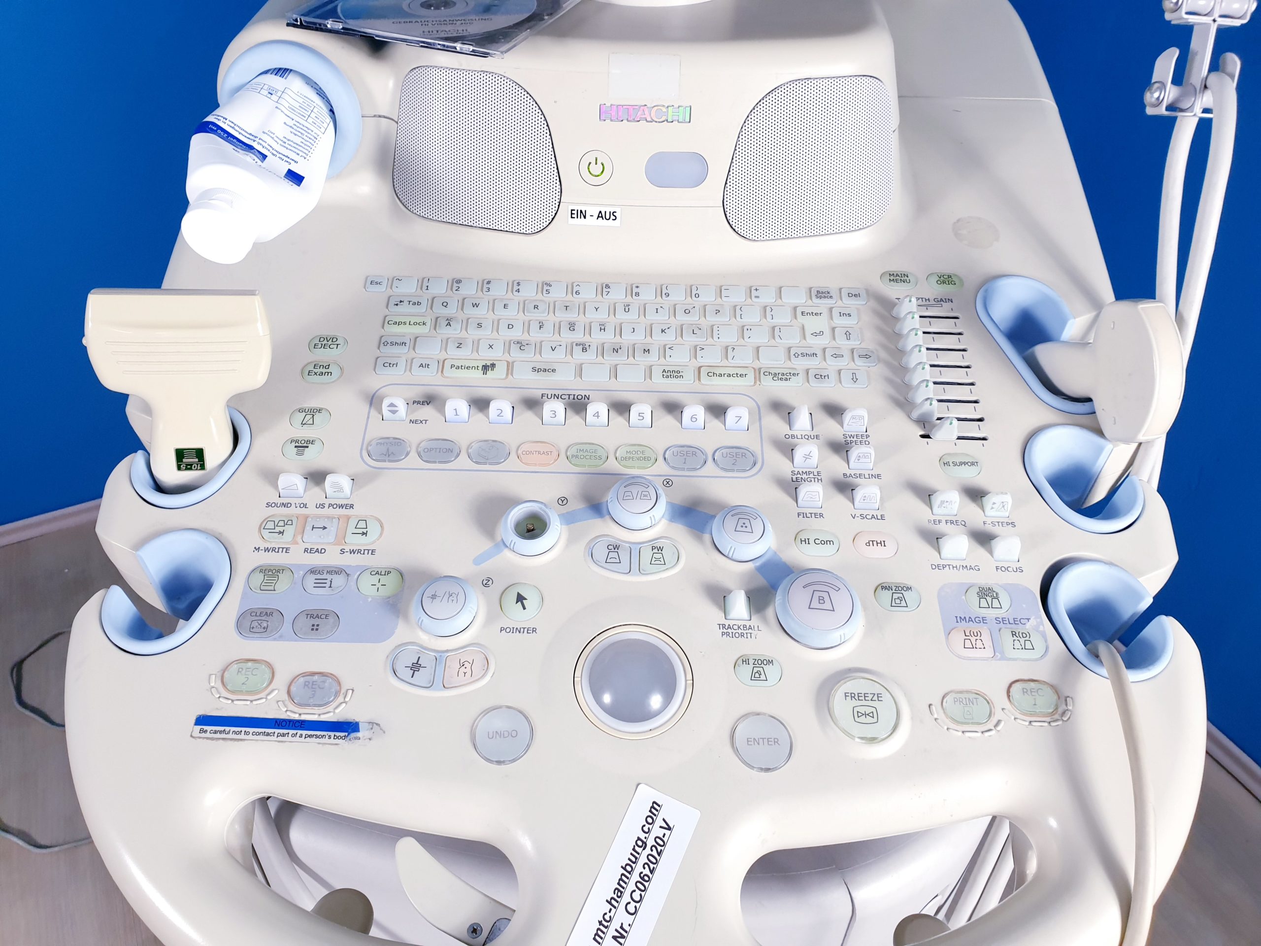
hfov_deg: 67.3
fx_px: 947
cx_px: 630
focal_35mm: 26
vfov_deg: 53.1
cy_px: 473
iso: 100
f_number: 2.4
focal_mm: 4.3
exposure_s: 1/50
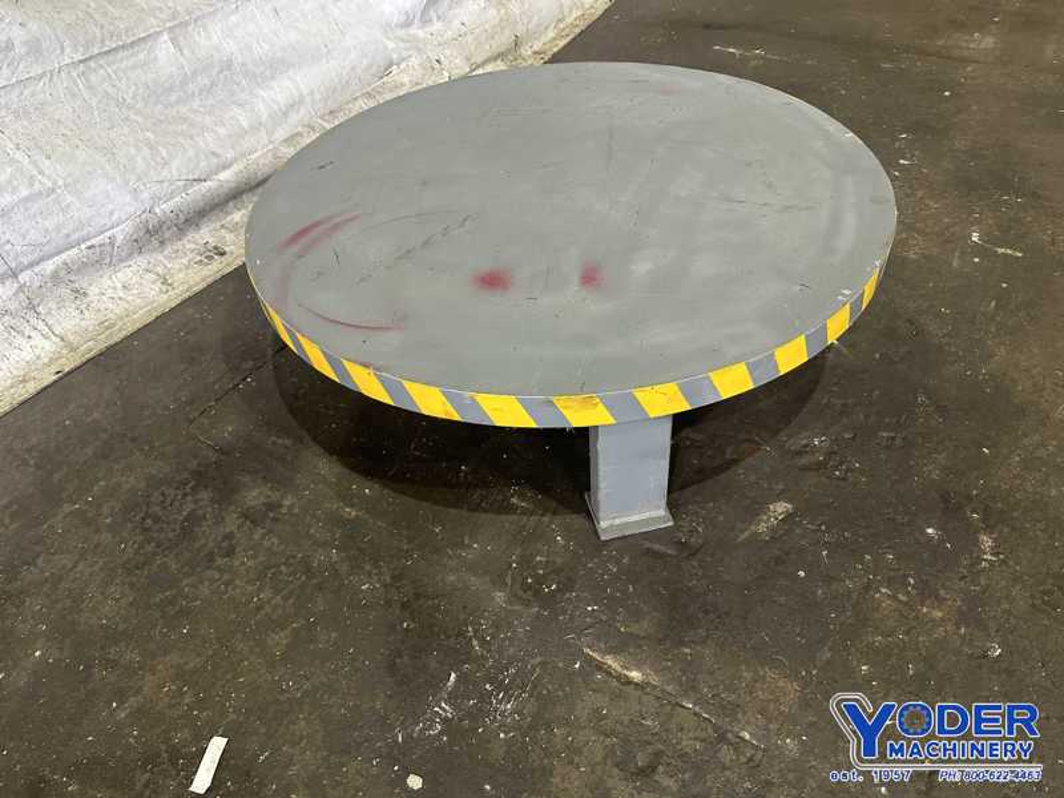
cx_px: 532
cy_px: 399
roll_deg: -0.3
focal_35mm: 24
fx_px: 738
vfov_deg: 56.8
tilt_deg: -42.8
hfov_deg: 71.6
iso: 250
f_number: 1.78
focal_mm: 6.86
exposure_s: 1/60
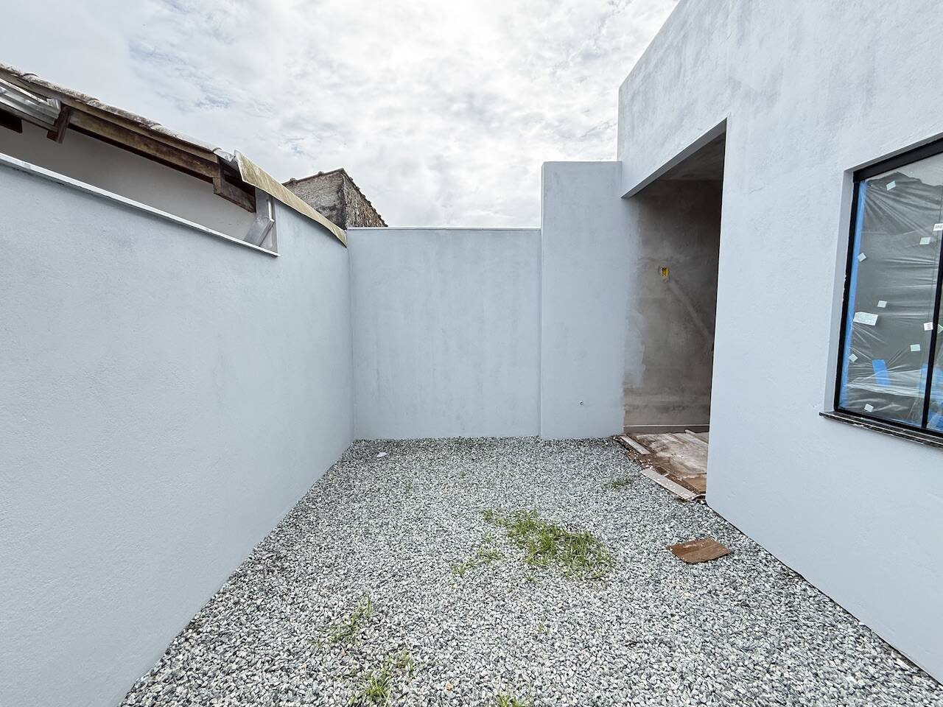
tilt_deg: -4.1
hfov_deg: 102.1
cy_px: 354
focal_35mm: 14
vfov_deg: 85.7
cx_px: 472
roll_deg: -0.3
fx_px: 381
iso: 64
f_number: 2.2
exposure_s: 1/602
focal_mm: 2.22
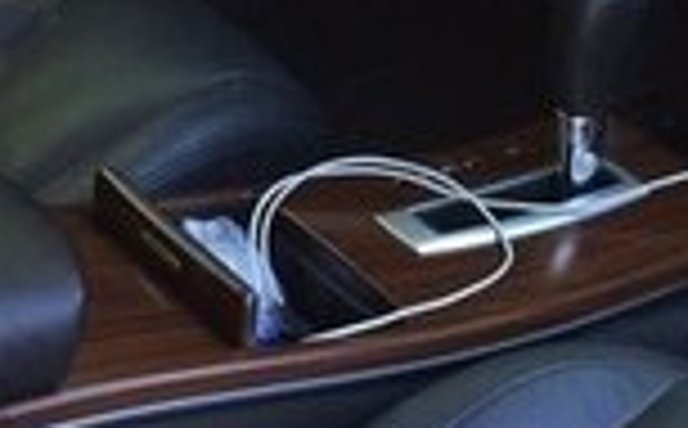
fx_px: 2489
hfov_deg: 15.2
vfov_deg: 9.7
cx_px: 832
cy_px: -92
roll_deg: +0.1
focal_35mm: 133
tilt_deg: -25.9
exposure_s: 1/33
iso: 32
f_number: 2.2
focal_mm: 4.15
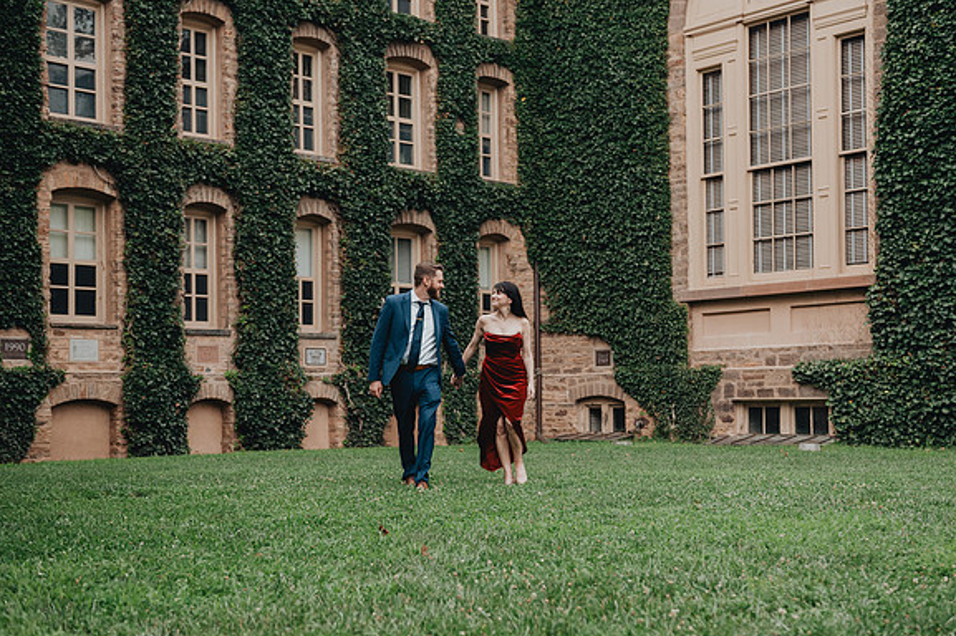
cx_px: 514
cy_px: 352
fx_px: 1327
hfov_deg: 39.6
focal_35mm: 50
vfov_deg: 26.9
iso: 400
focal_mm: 42
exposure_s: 1/400
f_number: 3.2
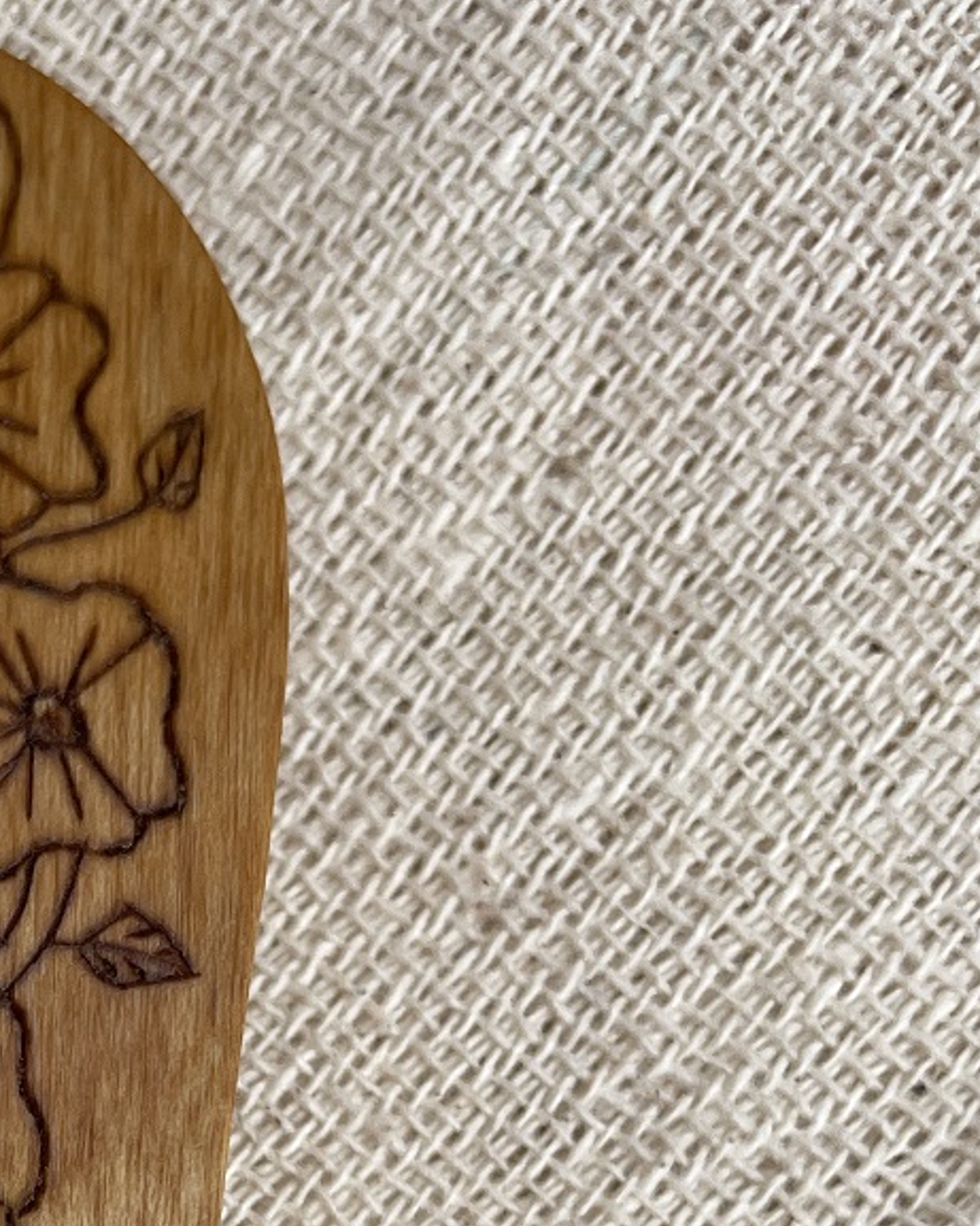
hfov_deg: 20.6
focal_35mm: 71
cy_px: 1471
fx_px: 2576
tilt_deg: -85.2
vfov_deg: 24.3
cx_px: -72
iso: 32
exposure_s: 1/515
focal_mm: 4.2
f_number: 1.6
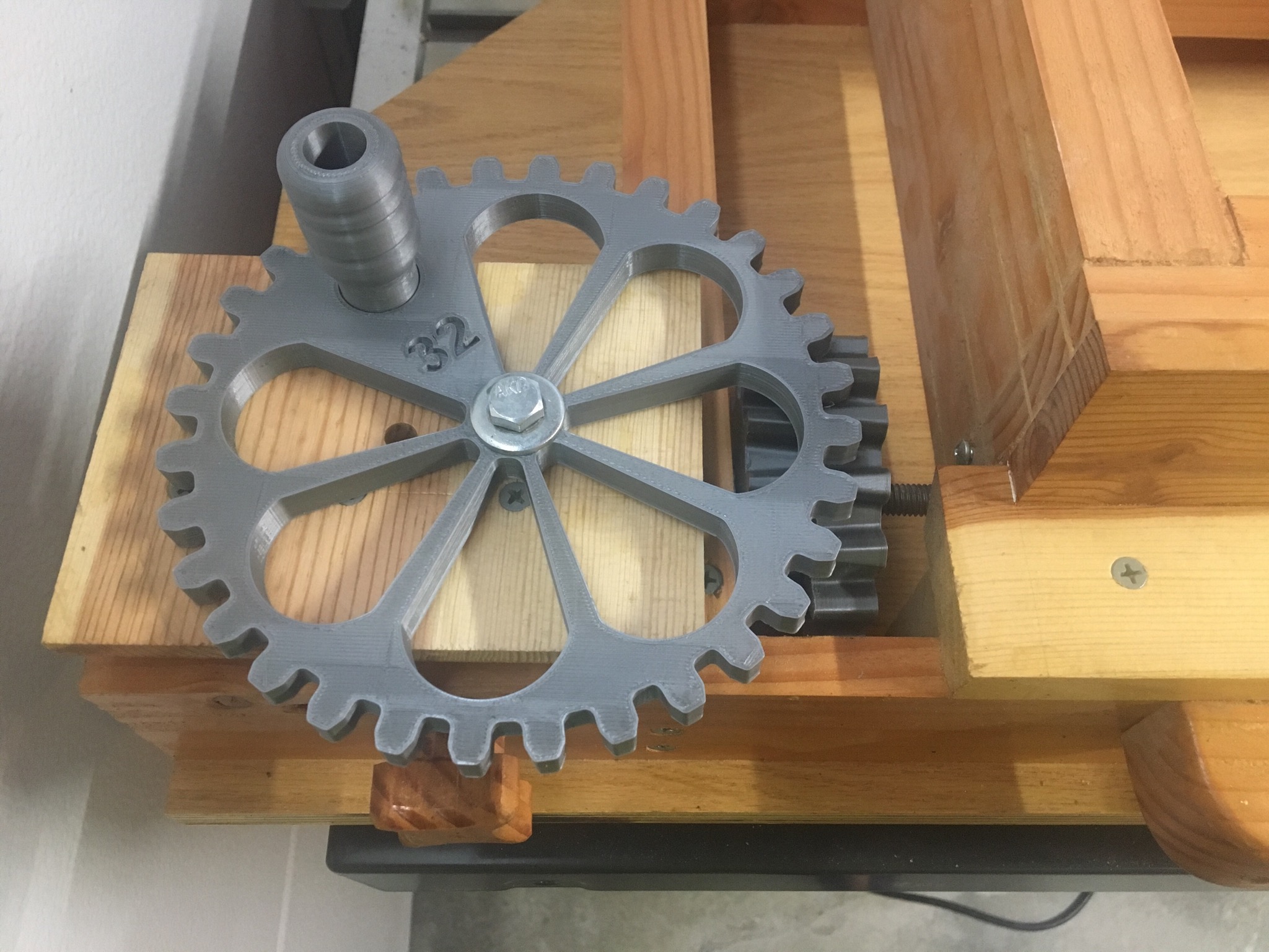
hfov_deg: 61.7
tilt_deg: -63.6
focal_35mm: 29
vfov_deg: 48.2
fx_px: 1063
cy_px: 476
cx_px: 634
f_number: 2.2
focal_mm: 4.15
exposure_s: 1/24
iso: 200
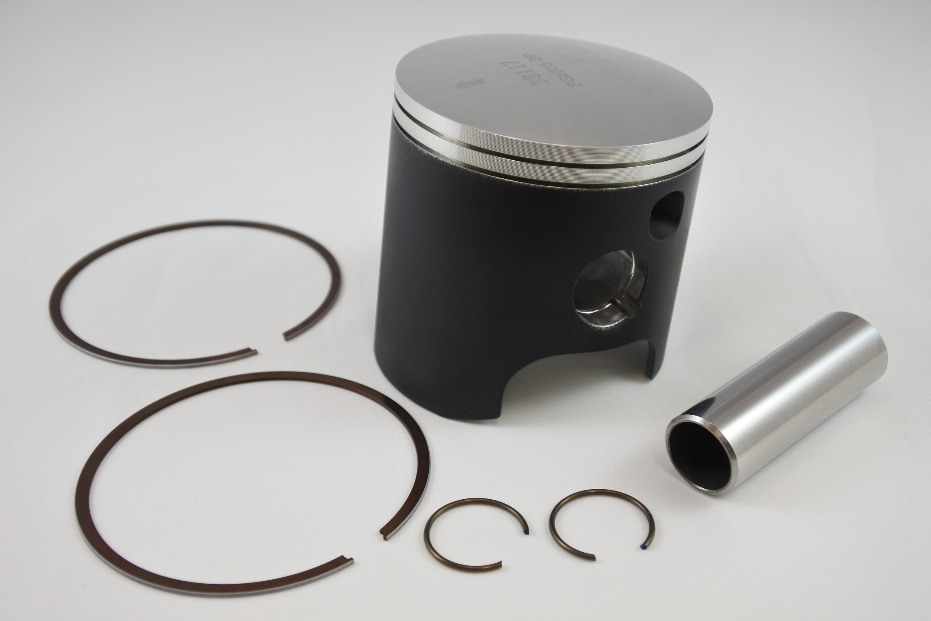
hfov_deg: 41.1
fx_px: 1241
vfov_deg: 28.1
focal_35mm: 48
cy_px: 310
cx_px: 466
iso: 400
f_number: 4.5
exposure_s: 1/125
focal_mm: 18
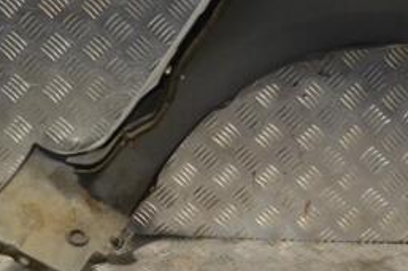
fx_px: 872
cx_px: 389
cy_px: 10
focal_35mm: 77
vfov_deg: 17.3
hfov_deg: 25.3
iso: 3200
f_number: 9
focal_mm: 22
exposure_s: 1/320
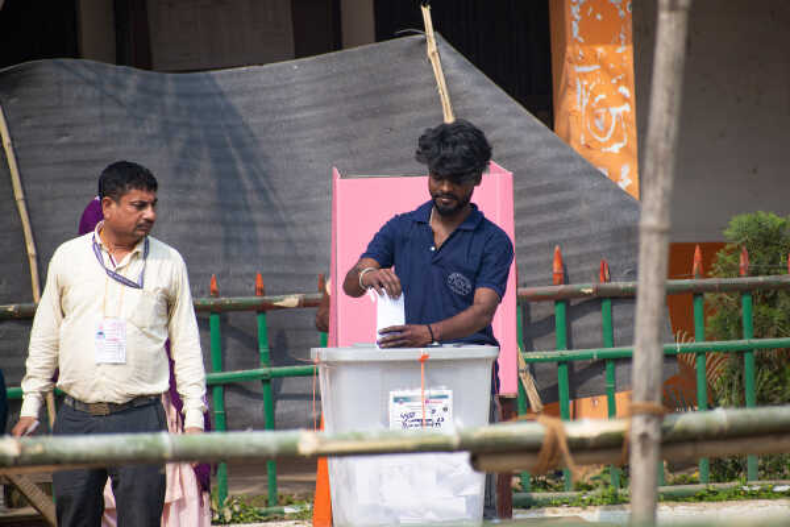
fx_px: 7899
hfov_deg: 5.7
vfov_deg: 3.8
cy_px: 264
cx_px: 395
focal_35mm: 360
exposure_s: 1/640
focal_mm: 240
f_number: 6
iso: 200
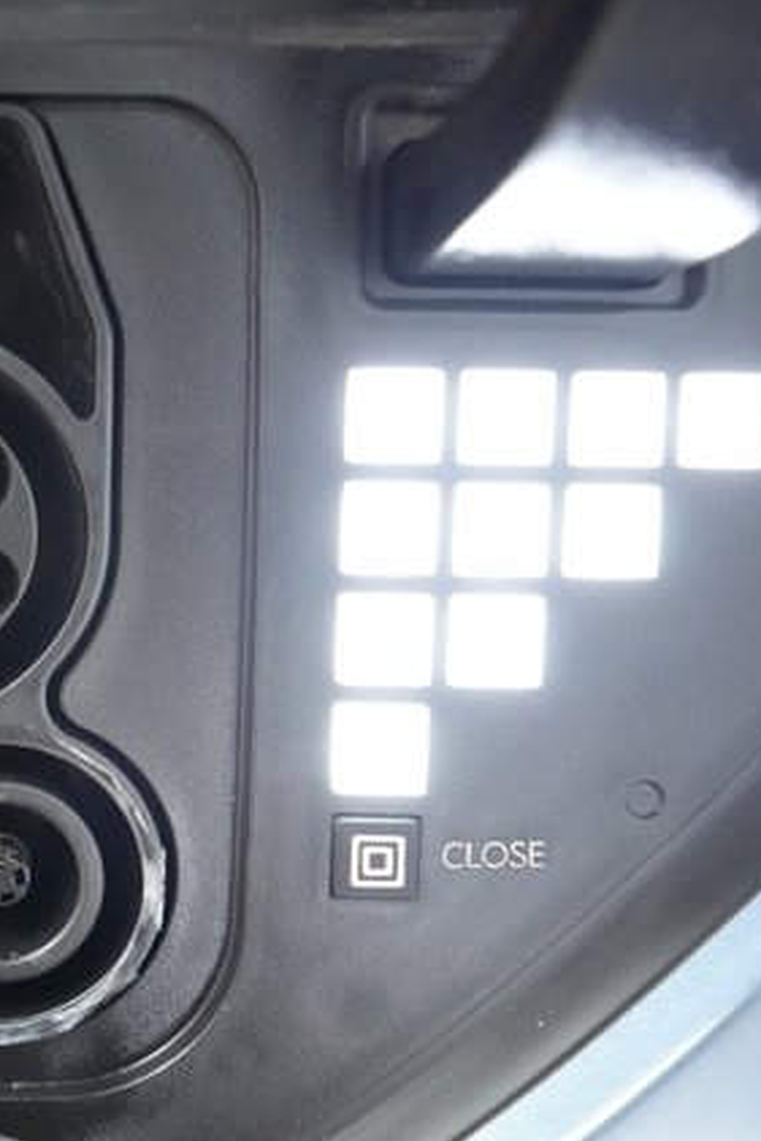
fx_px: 1204
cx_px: -89
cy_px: 569
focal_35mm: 38
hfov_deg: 31.0
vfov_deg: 50.7
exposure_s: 1/160
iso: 12800
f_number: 2.8
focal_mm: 25
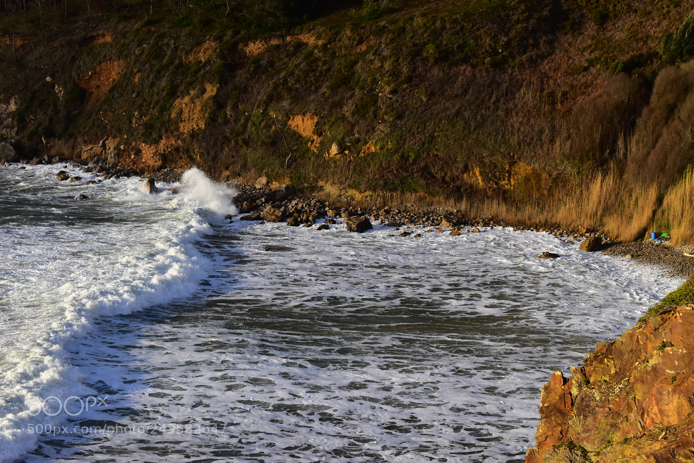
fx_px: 1388
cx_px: 347
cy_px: 232
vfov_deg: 18.9
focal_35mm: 72
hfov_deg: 28.1
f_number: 13
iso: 1000
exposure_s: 1/640
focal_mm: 48
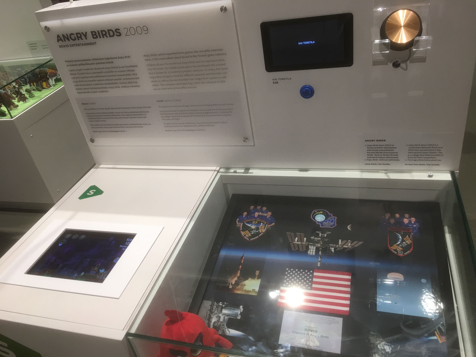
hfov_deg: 61.7
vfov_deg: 48.2
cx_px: 238
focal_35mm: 29
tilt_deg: -32.1
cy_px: 178
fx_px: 399
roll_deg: +11.0
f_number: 2.2
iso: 32
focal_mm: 4.15
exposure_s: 1/33
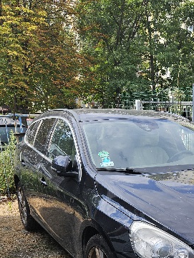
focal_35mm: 51
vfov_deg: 34.3
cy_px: 255
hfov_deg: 27.6
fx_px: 381
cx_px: 173
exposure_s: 1/833
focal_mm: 5.4
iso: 25
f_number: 1.8
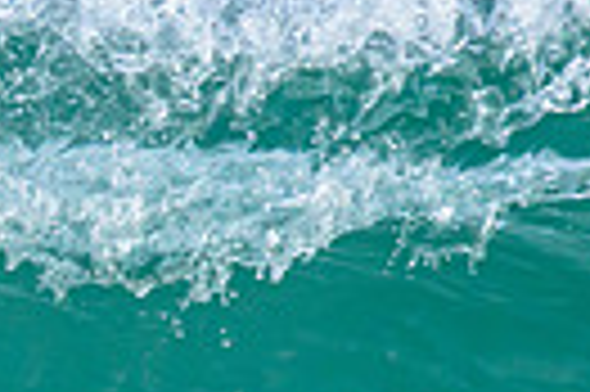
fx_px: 79550
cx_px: -581
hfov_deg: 0.4
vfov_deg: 0.3
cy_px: 214
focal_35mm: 4860
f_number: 11
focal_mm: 800
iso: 1600
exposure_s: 1/2000
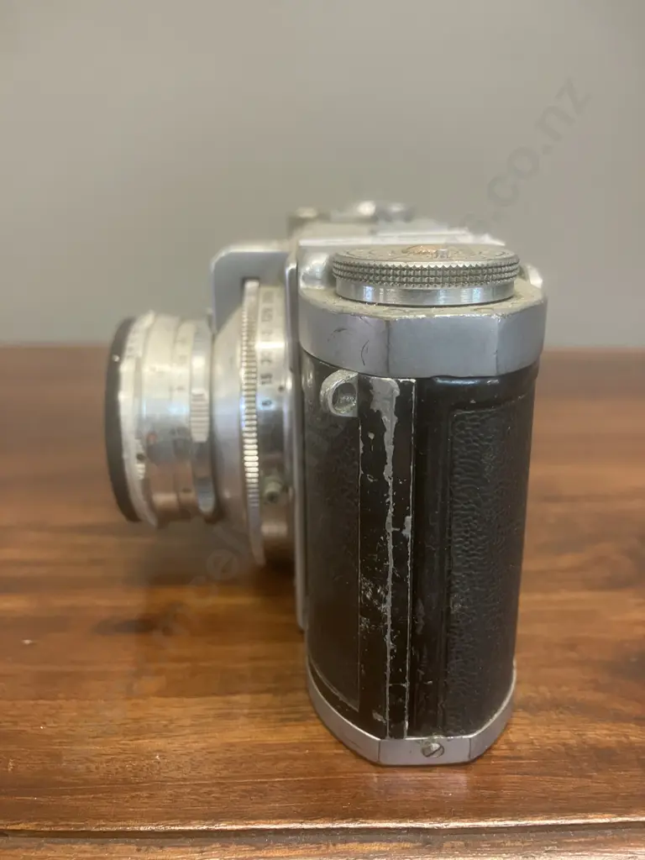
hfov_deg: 49.7
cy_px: 430
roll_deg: +0.2
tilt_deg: -16.9
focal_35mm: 28
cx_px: 322
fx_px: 696
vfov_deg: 63.4
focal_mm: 3.99
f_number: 1.8
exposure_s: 1/33
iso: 250
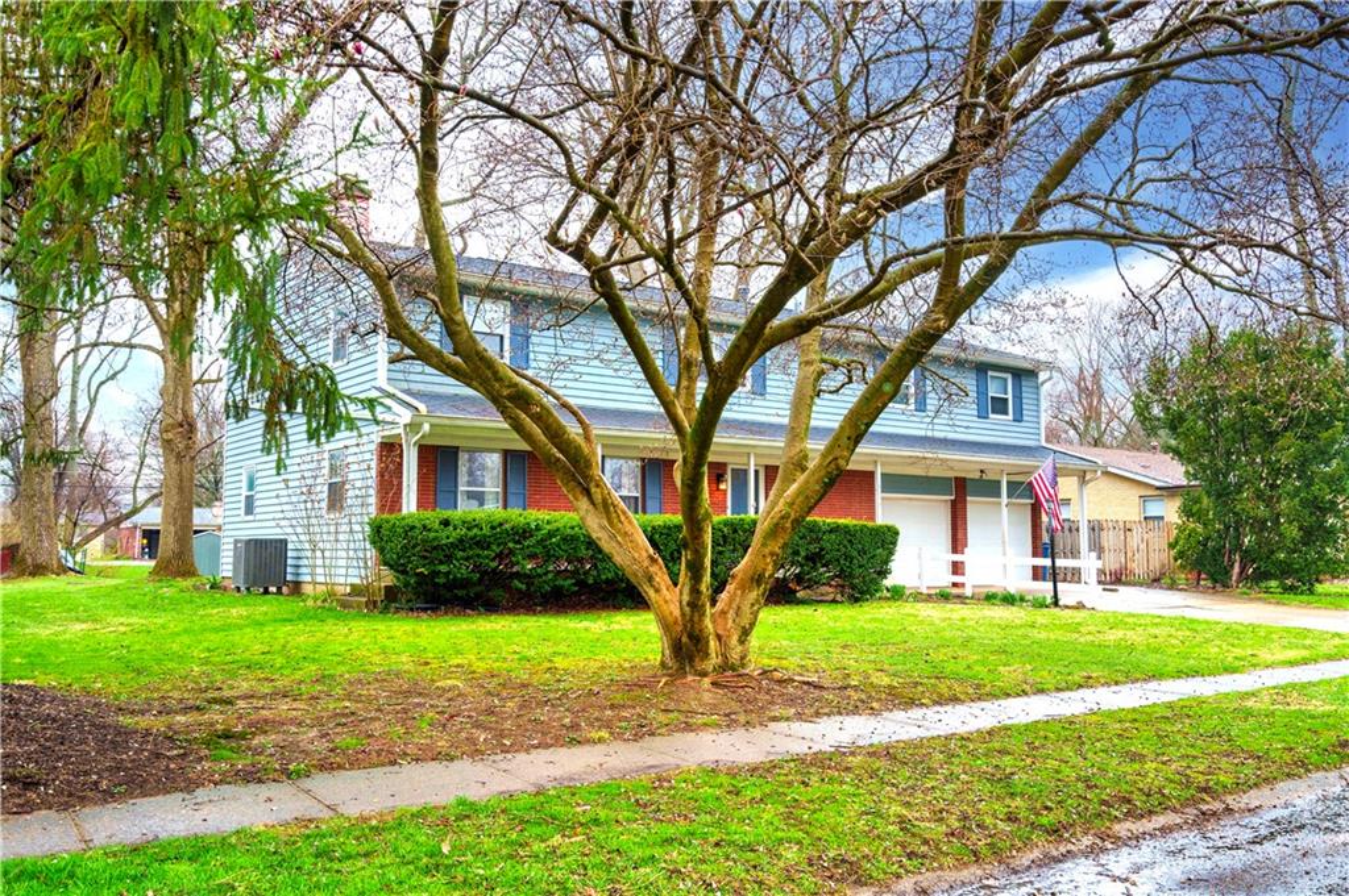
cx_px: 674
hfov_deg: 60.3
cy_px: 448
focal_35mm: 31
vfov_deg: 42.3
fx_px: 1161
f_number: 5.6
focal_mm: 31
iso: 100
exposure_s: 1/160
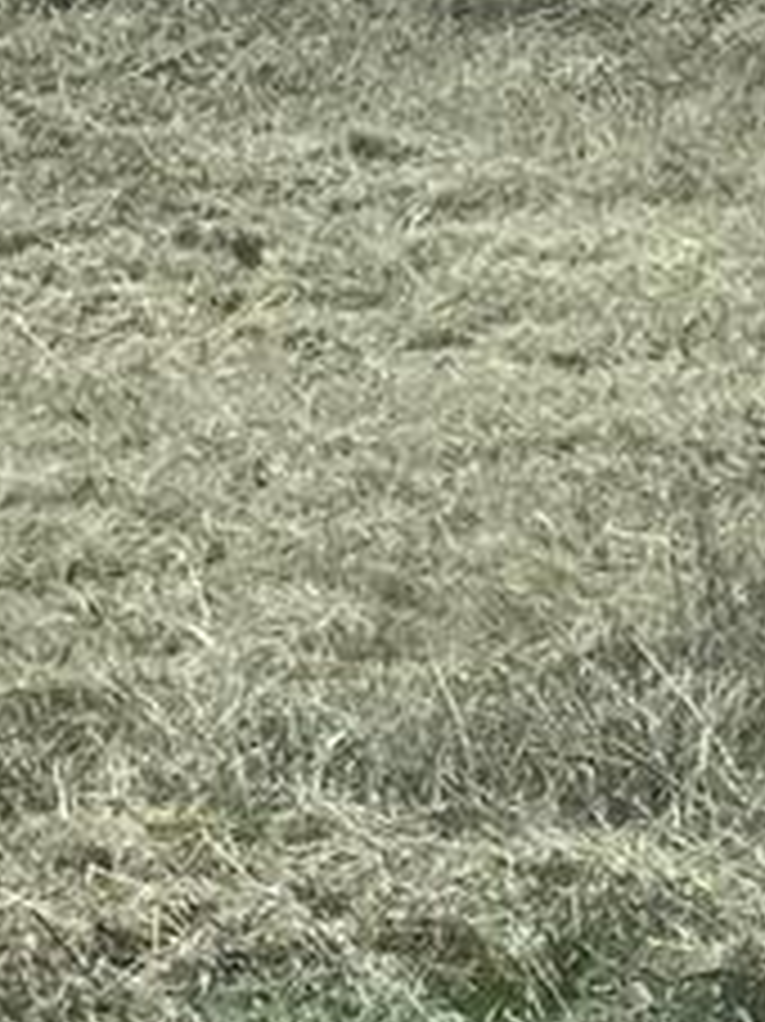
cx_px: 504
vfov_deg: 11.1
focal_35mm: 176
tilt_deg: -7.2
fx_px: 5191
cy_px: -131
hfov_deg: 8.4
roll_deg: +1.7
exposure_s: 1/3861
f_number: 1.6
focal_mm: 4.2
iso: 32
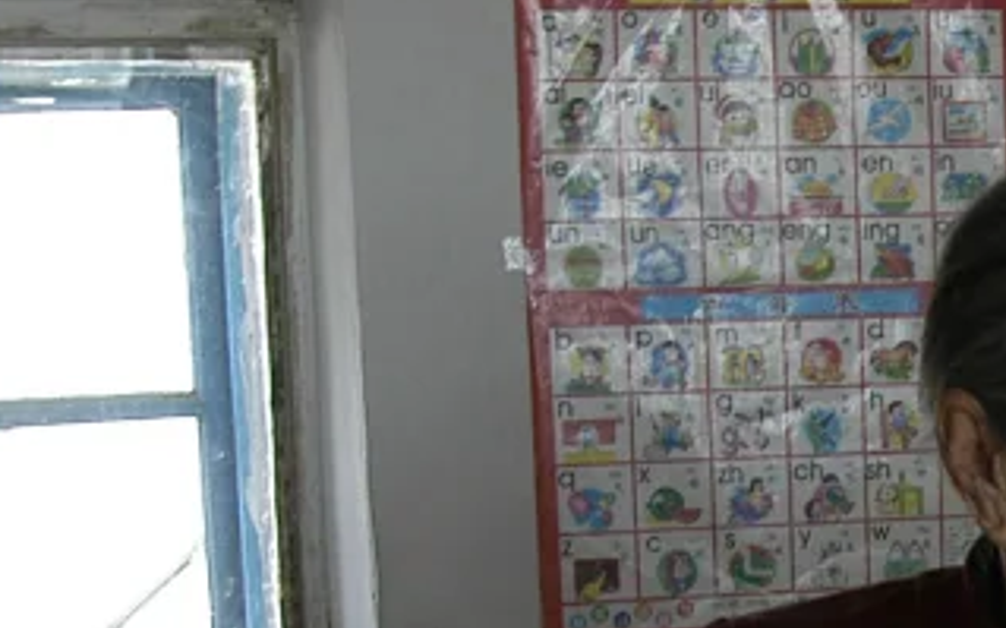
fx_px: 3782
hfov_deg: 14.4
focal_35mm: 138
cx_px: 1366
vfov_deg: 9.3
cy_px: 852
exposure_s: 1/50
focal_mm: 24
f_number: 3.5
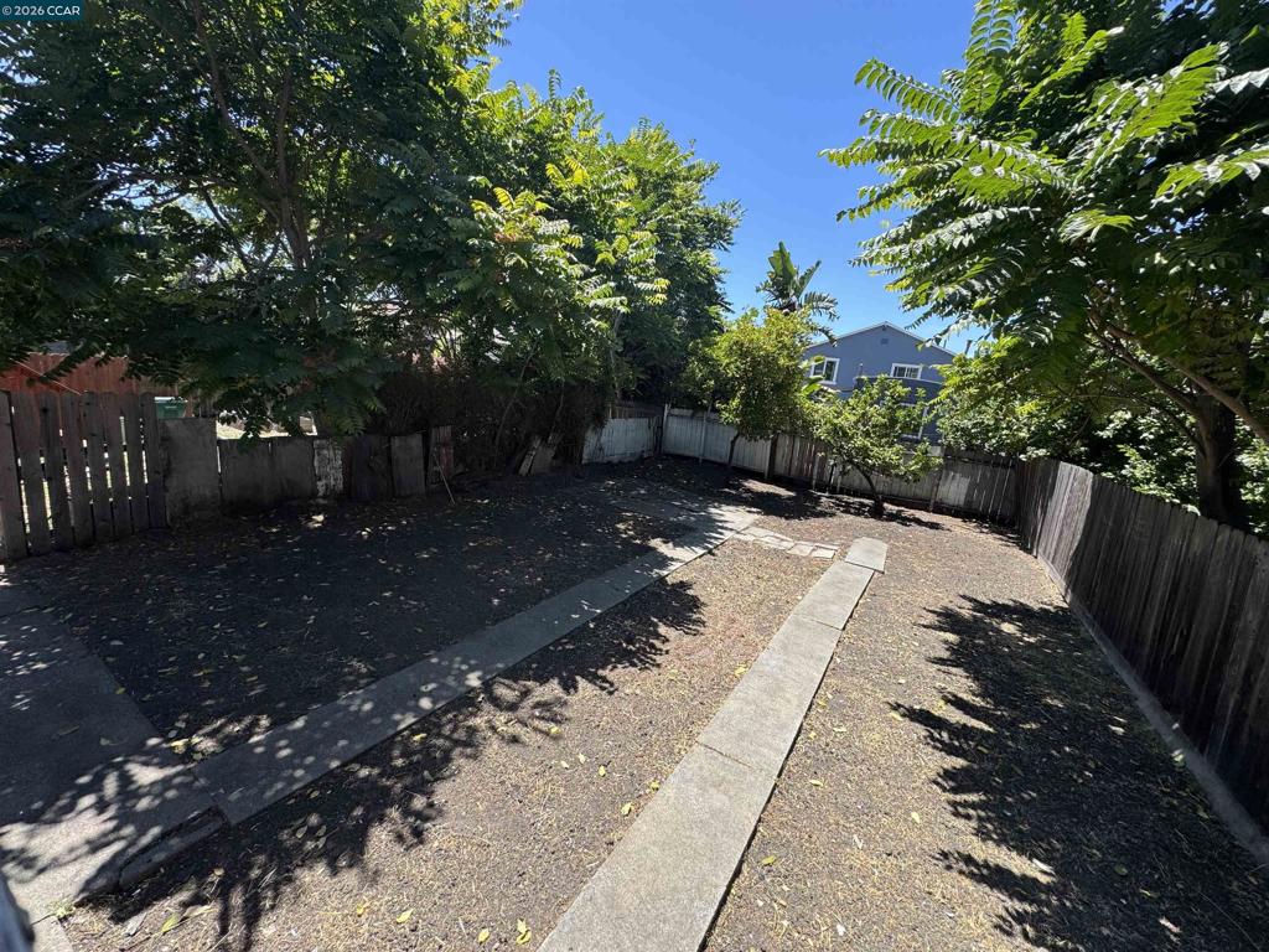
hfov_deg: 102.1
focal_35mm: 14
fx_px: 513
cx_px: 634
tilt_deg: -11.9
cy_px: 476
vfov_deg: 85.7
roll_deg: -7.3
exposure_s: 1/787
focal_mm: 2.22
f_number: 2.2
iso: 50
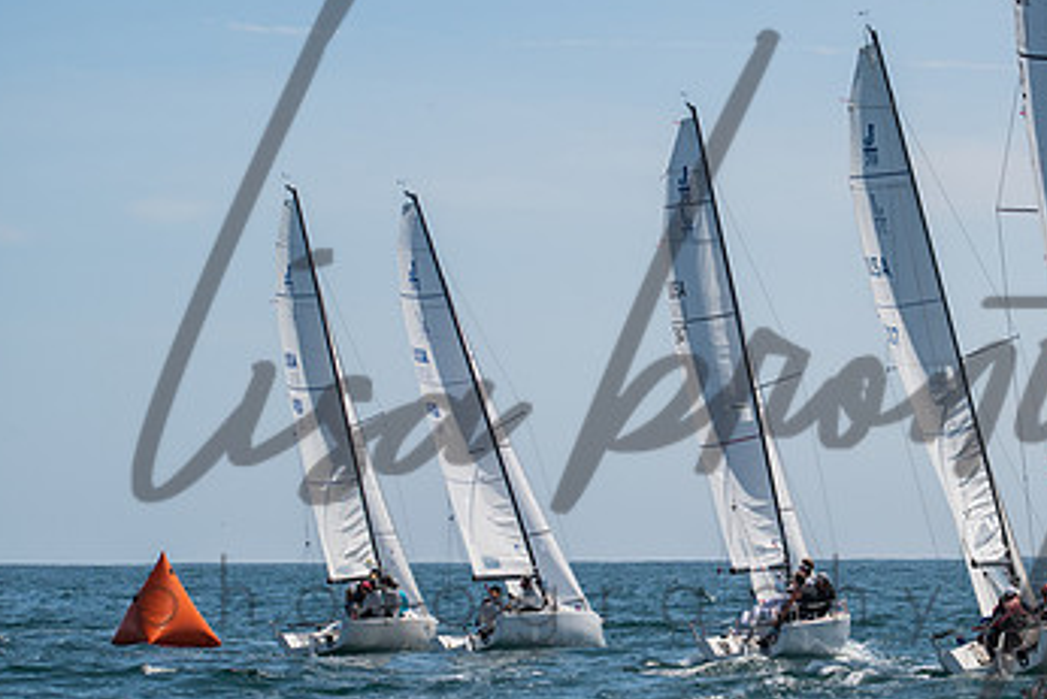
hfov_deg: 11.6
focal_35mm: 176
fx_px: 5121
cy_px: 374
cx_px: 808
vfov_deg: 7.8
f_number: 6.3
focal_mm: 70
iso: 200
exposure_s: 1/1250
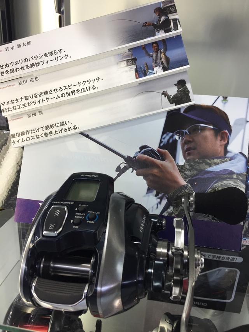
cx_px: 124
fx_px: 278
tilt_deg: -20.3
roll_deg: -2.7
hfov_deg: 48.2
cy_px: 166
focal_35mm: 29
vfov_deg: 61.7
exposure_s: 1/100
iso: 50
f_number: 2.2
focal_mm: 4.15
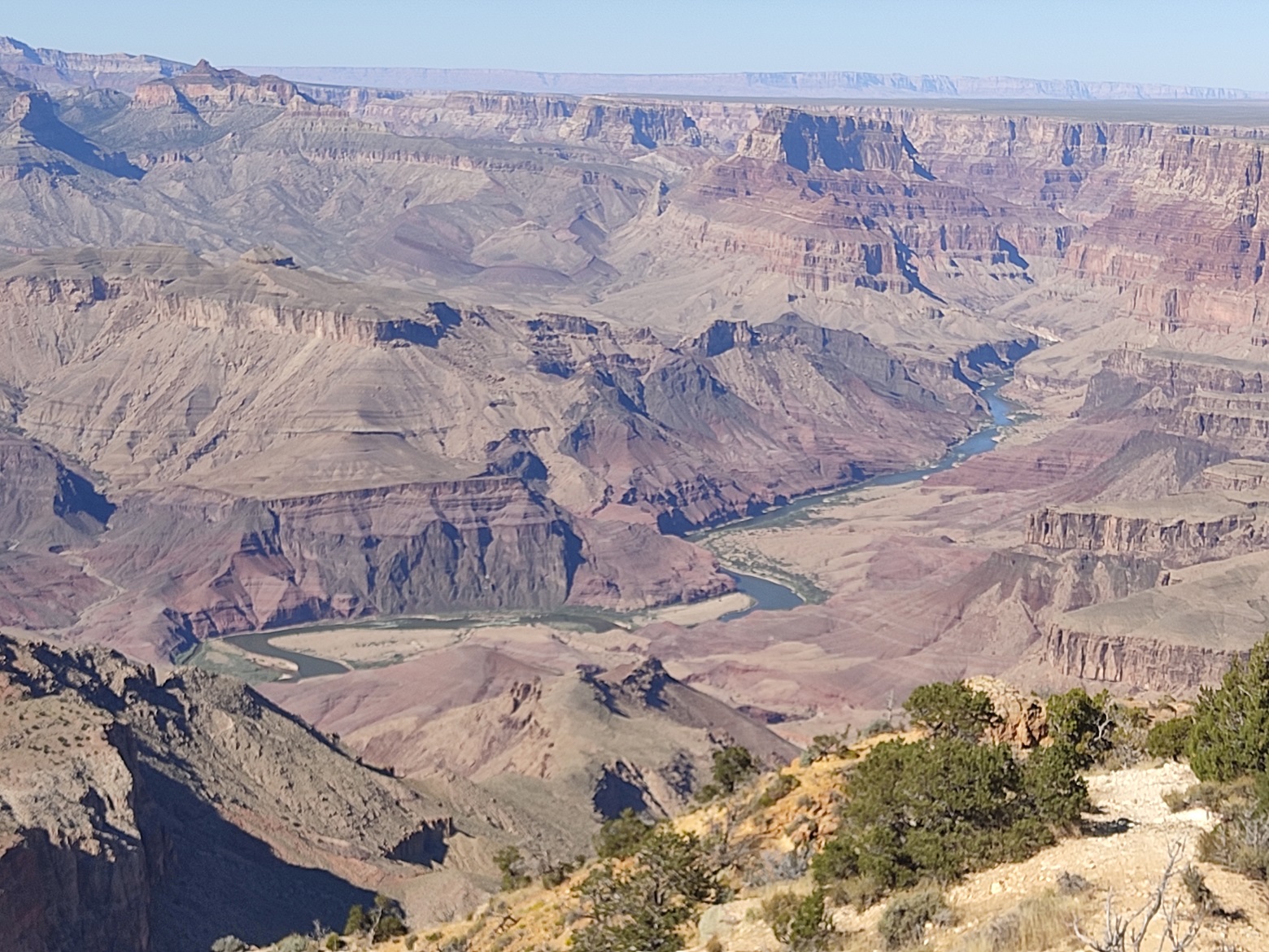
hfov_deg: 67.3
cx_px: 634
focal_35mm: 26
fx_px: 953
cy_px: 476
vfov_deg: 53.1
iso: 100
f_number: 1.79
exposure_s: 1/1048
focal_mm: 4.74
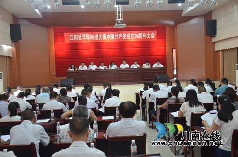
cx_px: 119
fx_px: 277
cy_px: 78
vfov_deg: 31.7
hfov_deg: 46.5
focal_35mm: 42
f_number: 4
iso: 1600
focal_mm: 28
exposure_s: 1/25
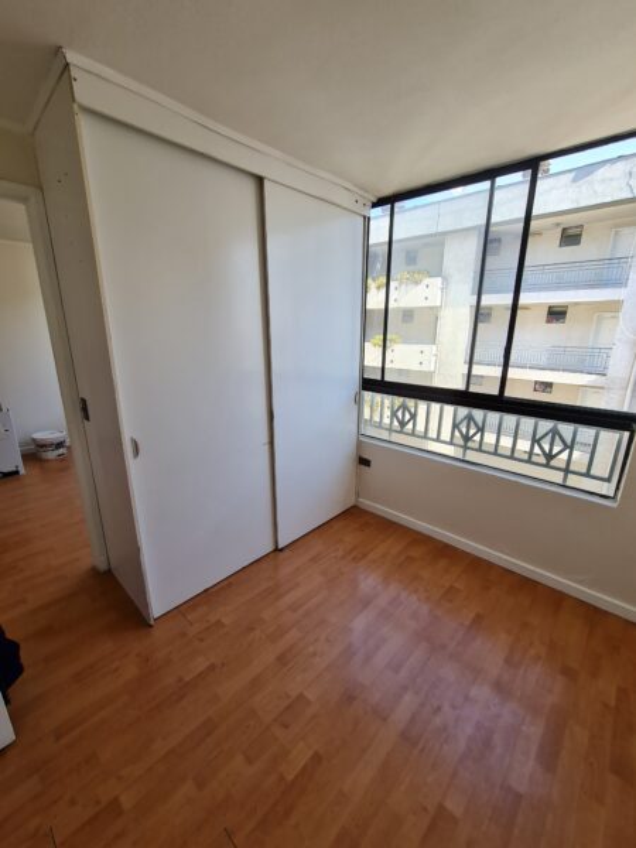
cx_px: 318
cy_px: 424
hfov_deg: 89.9
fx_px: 318
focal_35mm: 13
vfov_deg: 106.2
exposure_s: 1/219
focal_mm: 2.2
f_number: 2.2
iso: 64
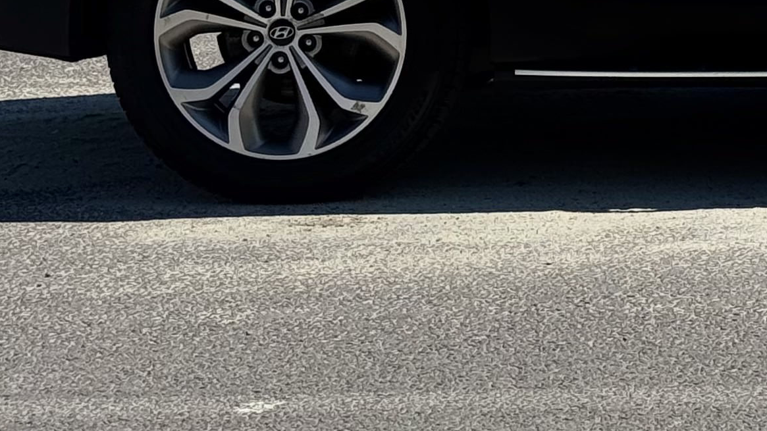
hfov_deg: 11.7
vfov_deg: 6.6
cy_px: -340
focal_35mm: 181
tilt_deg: +0.0
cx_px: 903
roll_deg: +0.6
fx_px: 3681
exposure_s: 1/7937
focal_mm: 6.76
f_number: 1.78
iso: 64
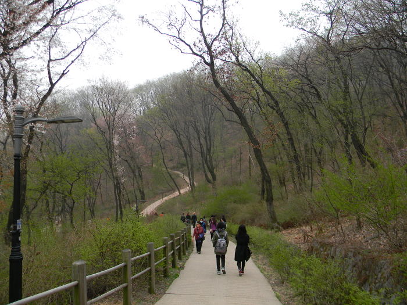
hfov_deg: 63.4
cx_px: 204
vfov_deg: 49.7
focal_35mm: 28
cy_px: 152
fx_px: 329
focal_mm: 5
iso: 80
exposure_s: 1/85.8
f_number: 3.5
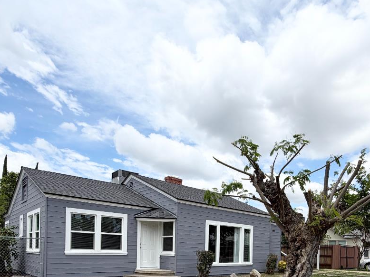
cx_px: 218
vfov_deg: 46.3
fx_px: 289
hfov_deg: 64.8
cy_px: 250
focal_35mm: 27
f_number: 2.2
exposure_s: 1/1312
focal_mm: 2.22
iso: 20
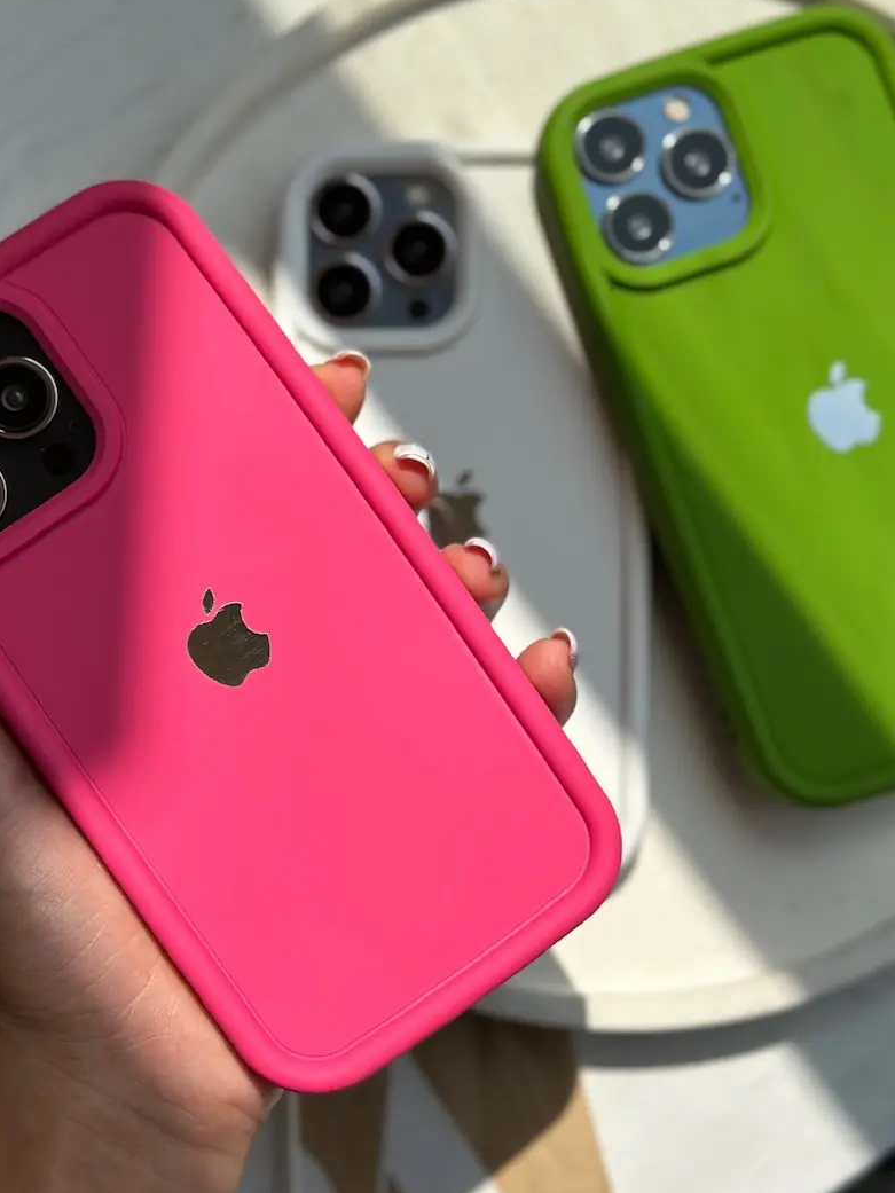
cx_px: 346
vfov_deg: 32.7
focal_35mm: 59
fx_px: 2034
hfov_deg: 24.8
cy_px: 573
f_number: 1.78
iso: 100
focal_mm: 6.86
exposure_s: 1/5882
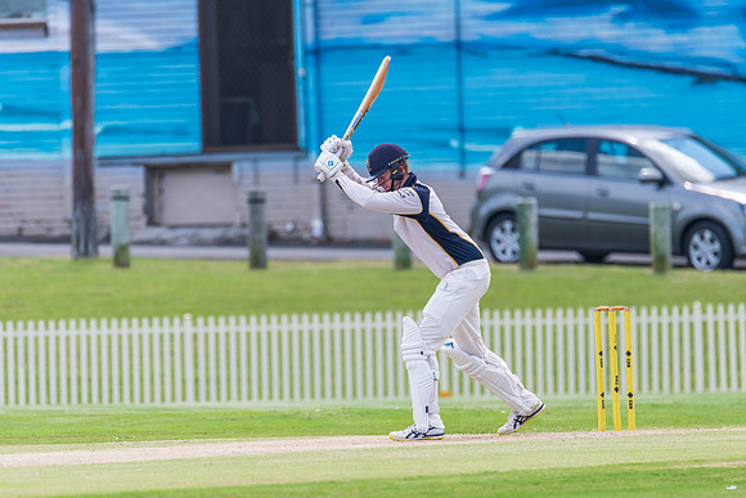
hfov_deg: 2.9
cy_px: 281
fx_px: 14737
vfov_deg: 1.9
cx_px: 381
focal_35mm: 711
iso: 640
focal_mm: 600
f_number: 6.3
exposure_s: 1/1250
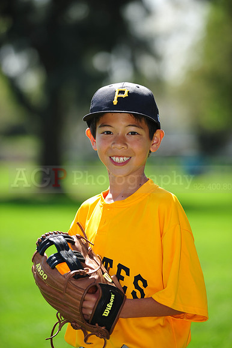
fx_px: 1935
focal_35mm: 200
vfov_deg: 10.3
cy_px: 174
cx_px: 116
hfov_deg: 6.9
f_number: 4.5
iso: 200
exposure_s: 1/640
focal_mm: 200
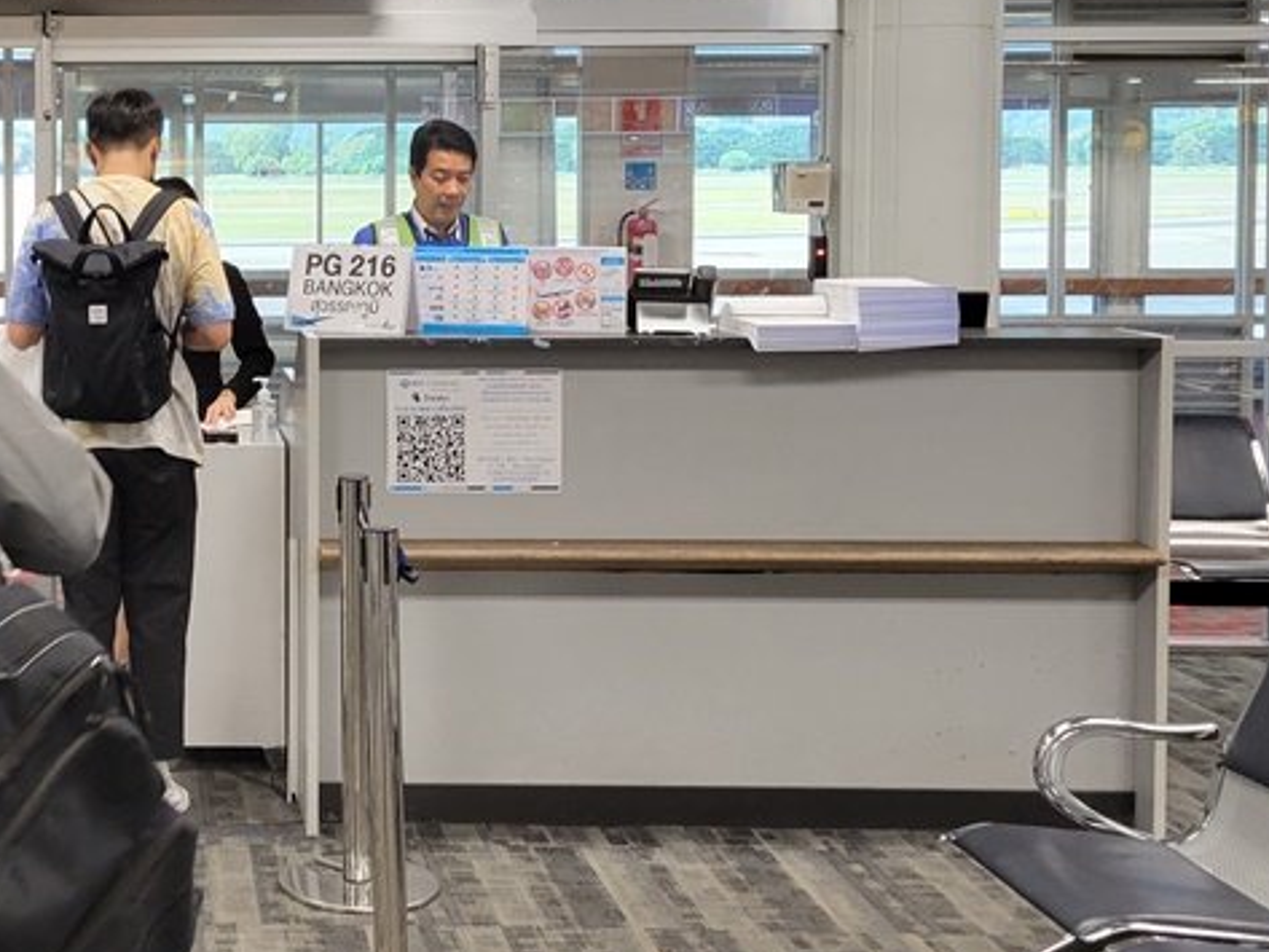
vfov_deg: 26.2
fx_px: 2017
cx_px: 75
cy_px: 236
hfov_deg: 32.8
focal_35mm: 55
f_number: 1.8
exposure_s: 1/50
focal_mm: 5.4
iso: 200
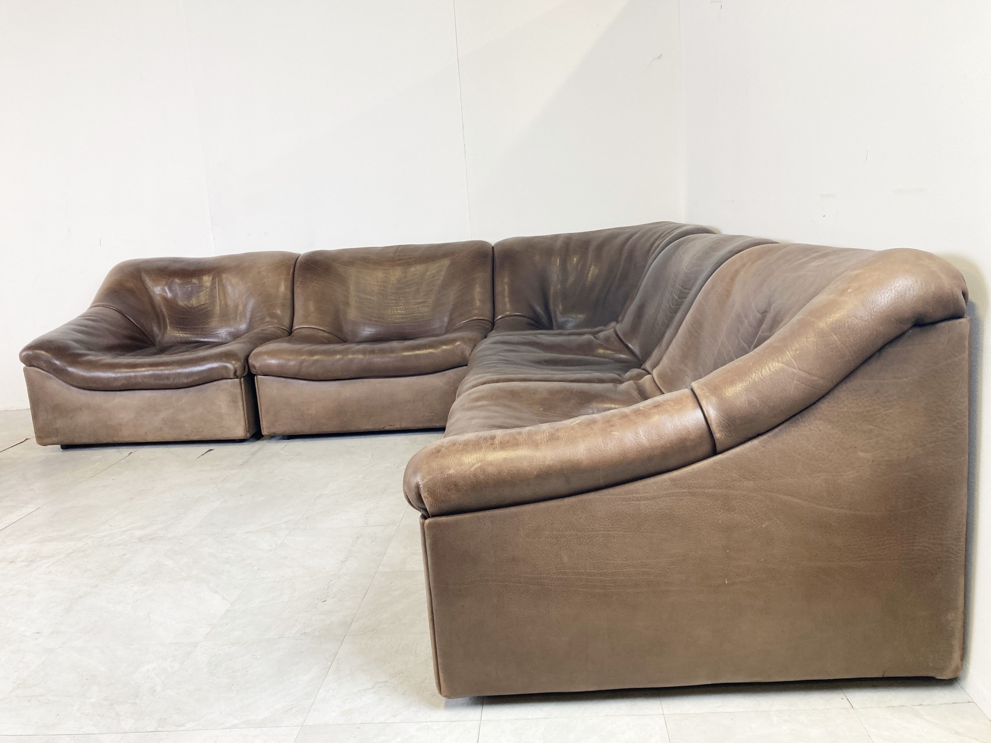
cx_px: 496
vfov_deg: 49.7
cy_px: 372
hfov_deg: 63.4
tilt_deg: -10.0
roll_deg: +4.7
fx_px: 802
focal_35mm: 28
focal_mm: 3.99
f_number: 1.8
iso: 64
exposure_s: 1/50
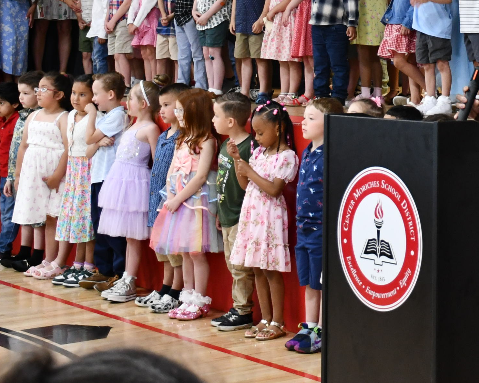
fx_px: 1460
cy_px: -51
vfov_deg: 14.6
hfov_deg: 18.1
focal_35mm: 103
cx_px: 484
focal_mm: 26
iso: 1800
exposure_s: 1/125
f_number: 3.8
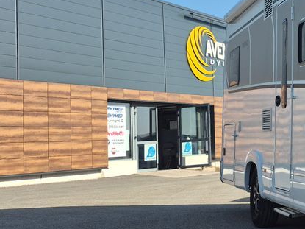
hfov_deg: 23.1
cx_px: 435
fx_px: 625
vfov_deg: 20.6
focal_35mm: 71
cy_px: 66
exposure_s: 1/1116
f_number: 1.8
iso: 25
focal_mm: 5.4
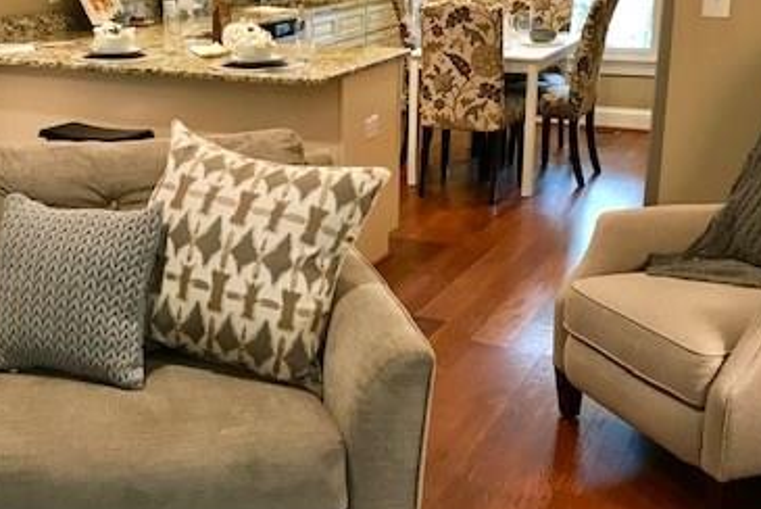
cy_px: 198
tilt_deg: -13.5
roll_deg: +0.3
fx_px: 1079
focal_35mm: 51
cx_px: 254
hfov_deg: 38.4
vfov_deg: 26.5
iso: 50
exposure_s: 1/15
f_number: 1.8
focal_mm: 3.99
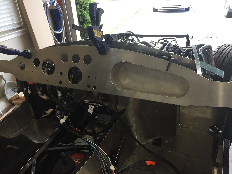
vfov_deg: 48.2
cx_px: 116
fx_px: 194
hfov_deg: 61.7
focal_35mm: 29
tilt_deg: -27.0
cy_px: 87
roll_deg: +4.0
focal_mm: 4.15
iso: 40
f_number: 2.2
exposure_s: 1/30
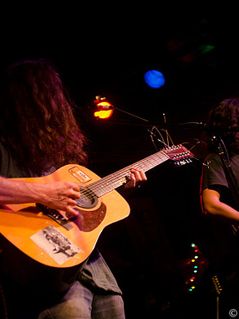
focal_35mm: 77
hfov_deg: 19.1
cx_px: 171
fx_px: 706
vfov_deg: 25.4
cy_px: 159
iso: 1600
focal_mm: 35
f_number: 2.8
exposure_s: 1/50
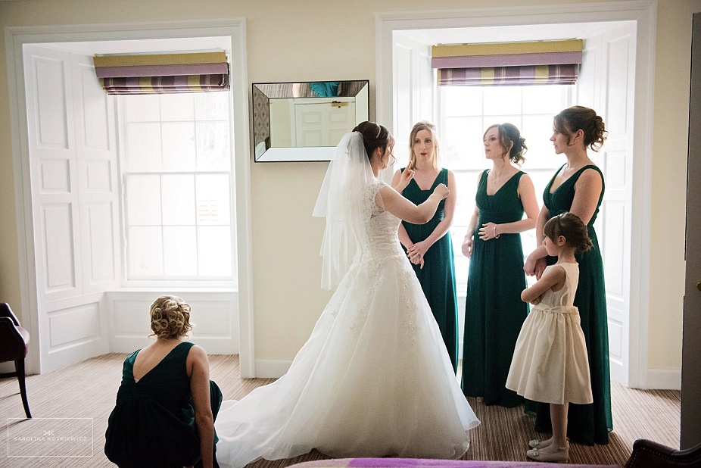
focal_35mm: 36
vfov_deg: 36.9
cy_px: 234
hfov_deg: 53.1
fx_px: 701
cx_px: 350
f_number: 3.5
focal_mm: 36
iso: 6400
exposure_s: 1/250
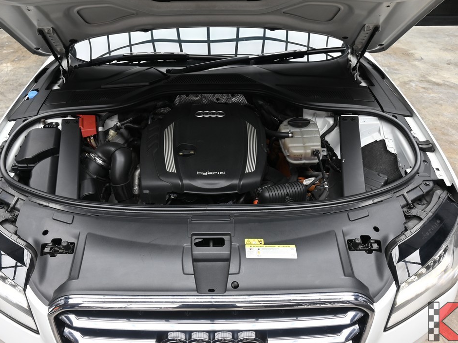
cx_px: 211
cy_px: 176
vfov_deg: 51.3
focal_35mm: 27
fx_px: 357
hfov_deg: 65.2
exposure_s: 1/30
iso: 200
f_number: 6.7
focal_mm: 16
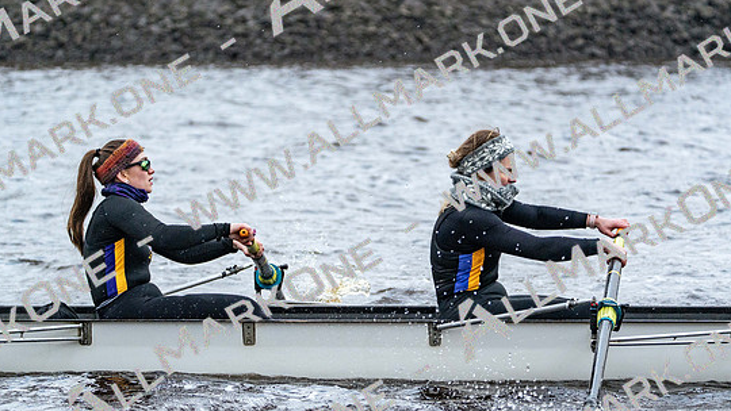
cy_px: 235
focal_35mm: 225
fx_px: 4362
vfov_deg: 5.4
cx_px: 342
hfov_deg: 9.6
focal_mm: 200
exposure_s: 1/1600
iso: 4000
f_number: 5.6
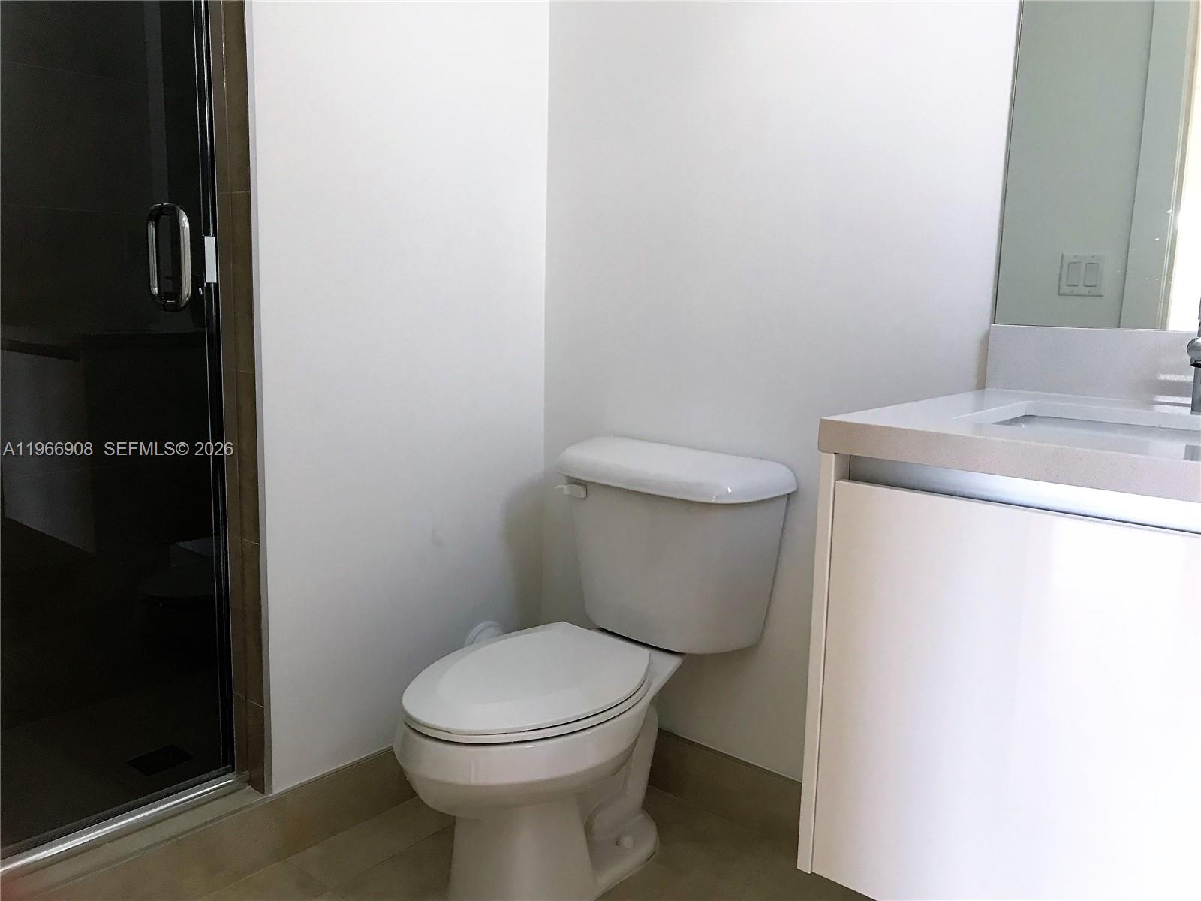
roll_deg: -1.7
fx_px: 971
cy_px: 450
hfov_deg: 63.4
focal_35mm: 28
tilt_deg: -9.1
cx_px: 600
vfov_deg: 49.7
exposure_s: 1/20
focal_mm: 3.99
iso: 40
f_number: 1.8
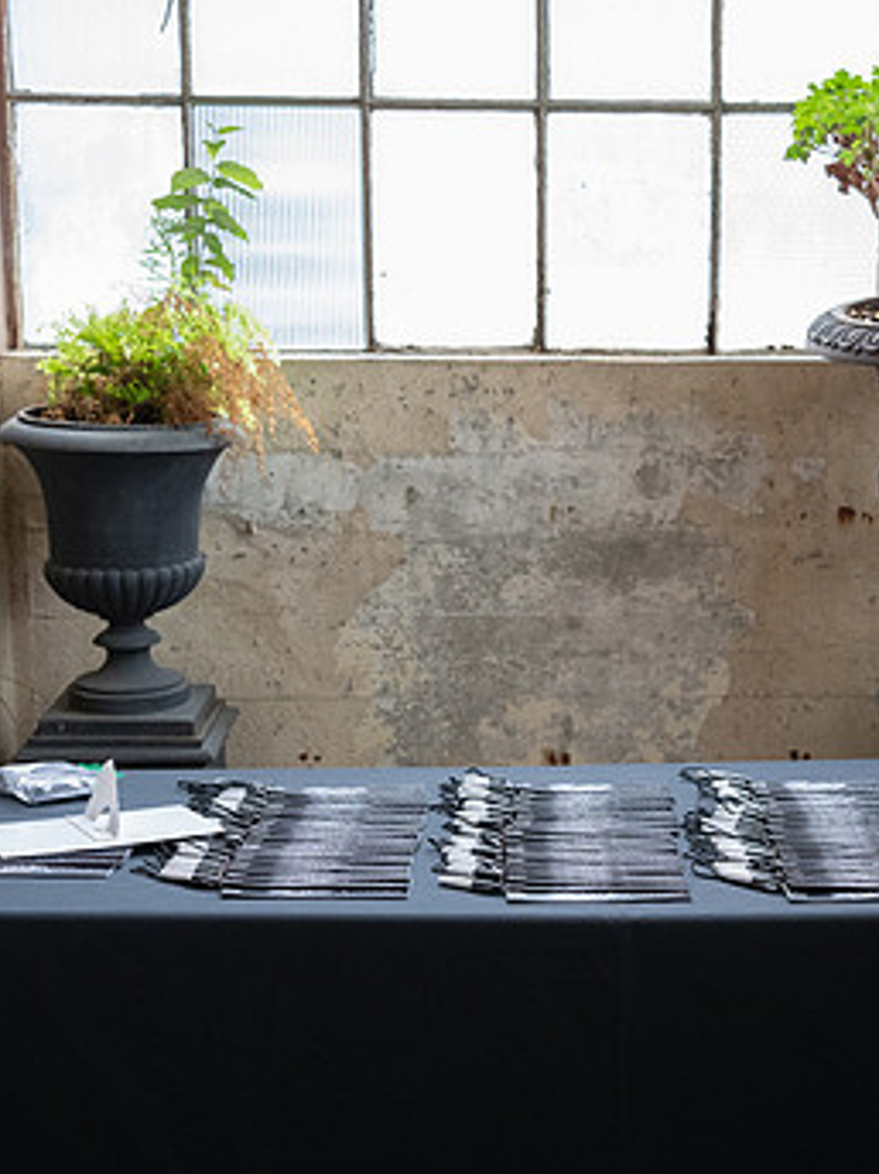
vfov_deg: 33.8
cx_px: 670
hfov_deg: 25.3
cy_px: 577
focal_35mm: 57
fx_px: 1931
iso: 4000
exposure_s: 1/200
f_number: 3.5
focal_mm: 35
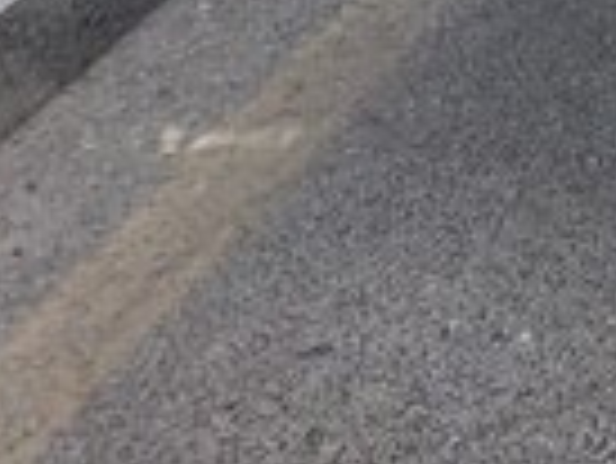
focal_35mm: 135
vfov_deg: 10.1
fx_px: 2404
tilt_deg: -14.0
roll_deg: +0.8
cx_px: 1425
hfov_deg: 12.1
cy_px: -502
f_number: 1.8
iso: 20
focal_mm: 3.99
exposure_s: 1/1372
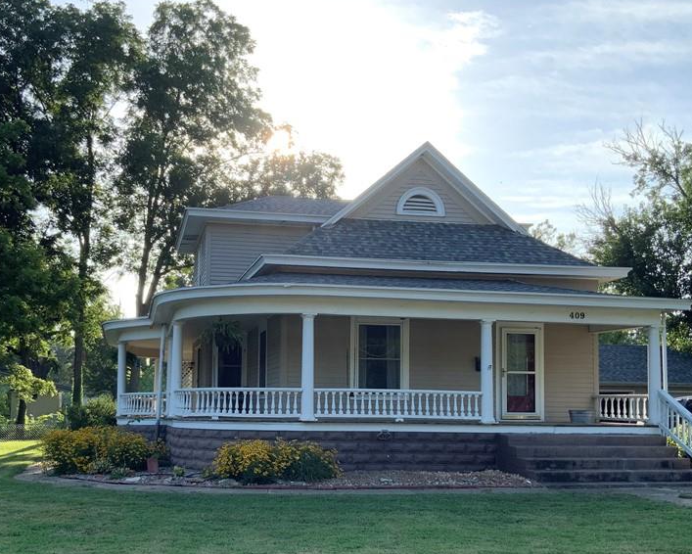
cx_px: 275
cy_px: 368
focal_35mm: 41
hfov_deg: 44.5
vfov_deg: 36.1
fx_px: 840
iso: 16
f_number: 1.8
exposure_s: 1/642
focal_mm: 3
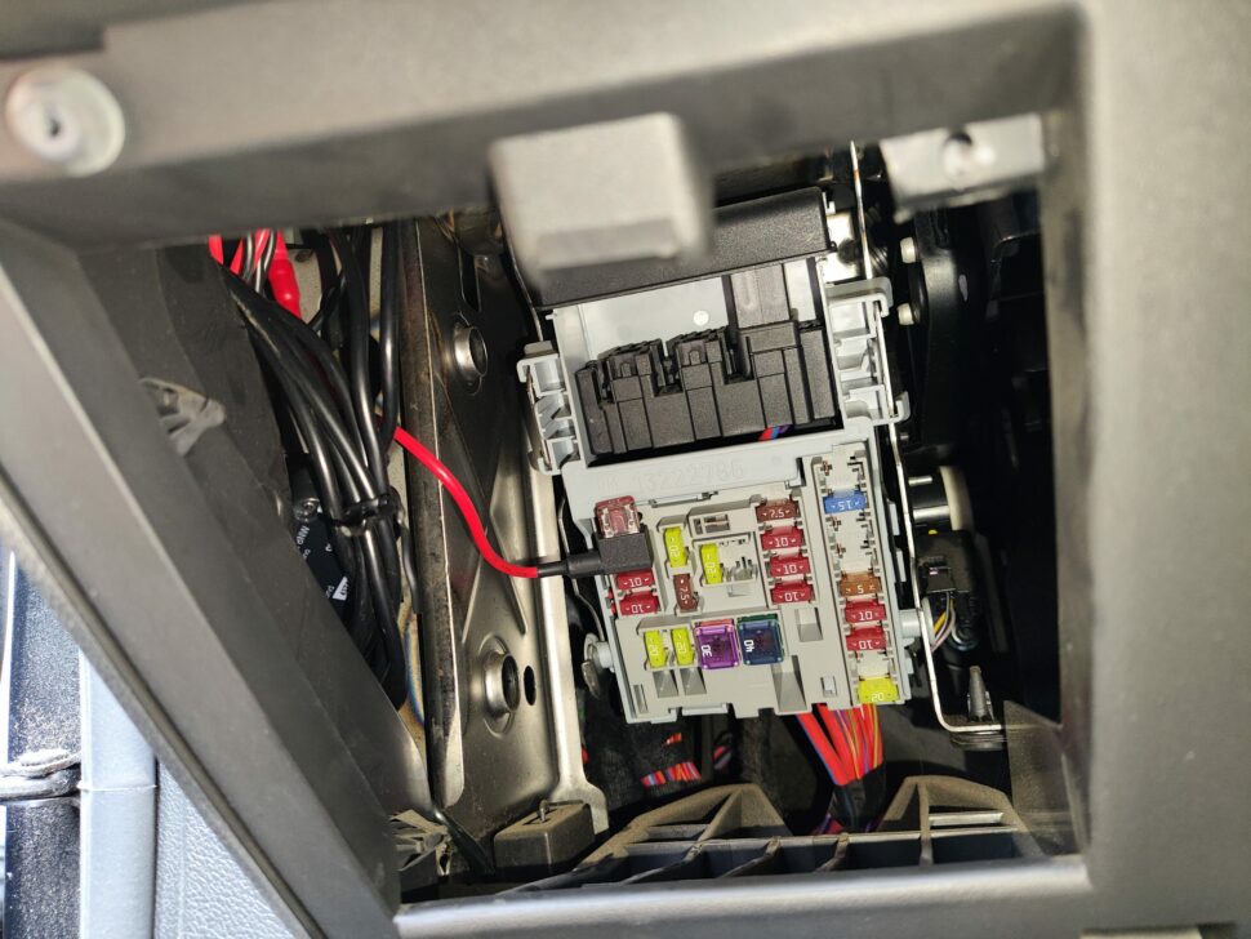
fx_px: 868
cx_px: 626
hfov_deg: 71.6
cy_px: 470
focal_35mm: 24
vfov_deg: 56.8
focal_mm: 4.68
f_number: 1.8
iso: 525
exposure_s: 1/33.3
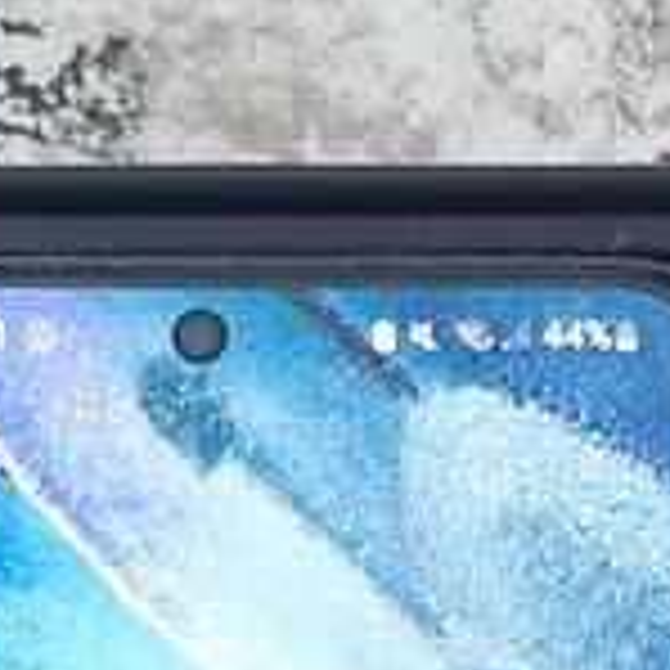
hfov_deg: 10.4
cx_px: 1102
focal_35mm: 160
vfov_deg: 9.9
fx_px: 3504
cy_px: 1461
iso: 640
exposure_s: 1/50
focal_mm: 5.9
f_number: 2
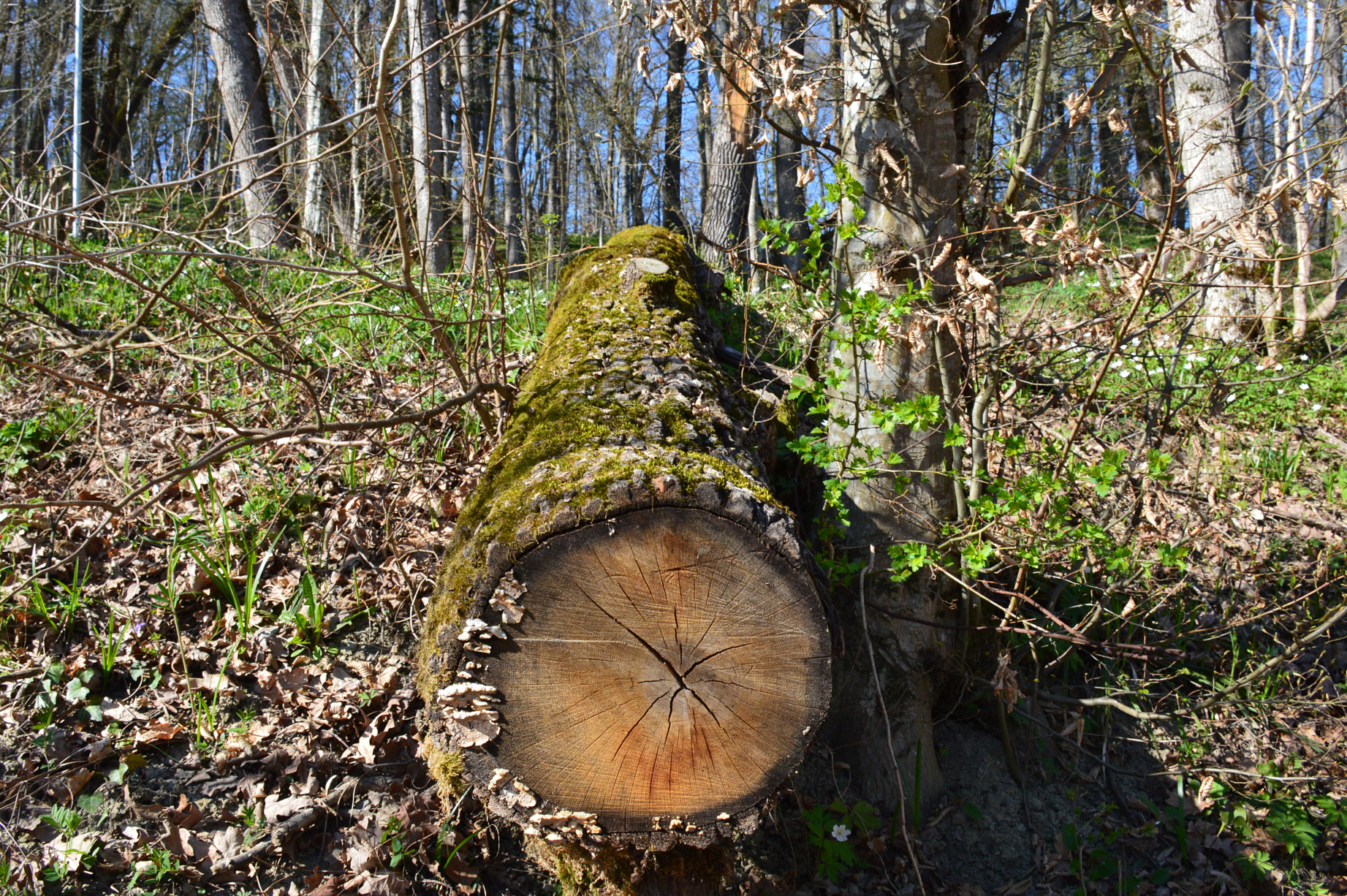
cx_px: 642
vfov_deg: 43.5
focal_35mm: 30
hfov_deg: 61.9
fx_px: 1122
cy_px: 411
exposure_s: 1/250
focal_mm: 18
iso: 400
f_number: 10
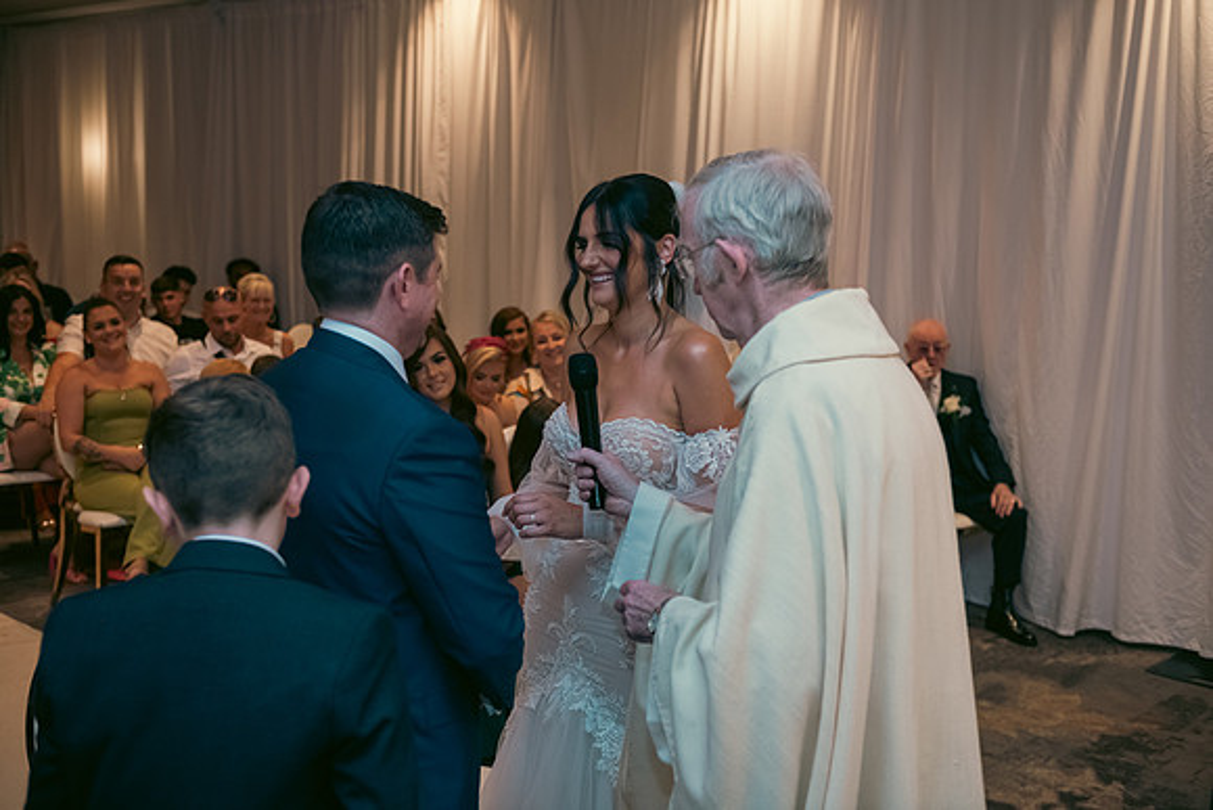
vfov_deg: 33.4
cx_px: 606
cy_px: 405
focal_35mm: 40
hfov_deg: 48.4
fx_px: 1348
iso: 800
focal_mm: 40
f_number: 3.5
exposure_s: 1/160
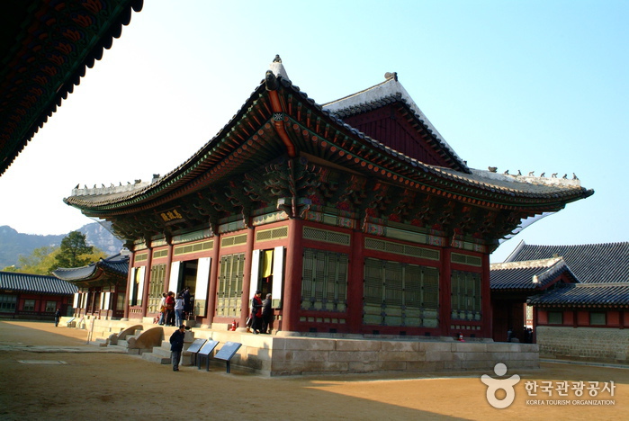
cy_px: 210
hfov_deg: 61.9
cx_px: 314
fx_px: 525
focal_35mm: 30
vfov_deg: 43.7
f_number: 9.5
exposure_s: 1/350
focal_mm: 20
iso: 800
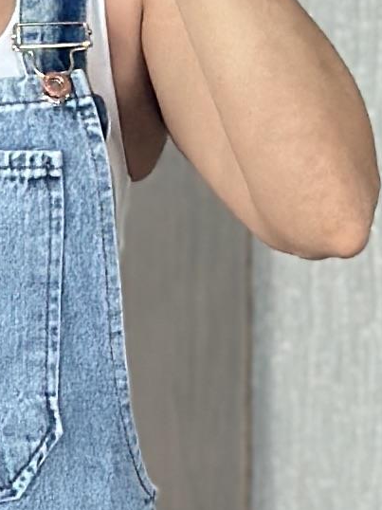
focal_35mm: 360
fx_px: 5301
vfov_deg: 5.5
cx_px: -155
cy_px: 795
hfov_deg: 4.1
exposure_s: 1/60
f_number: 1.78
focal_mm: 6.86
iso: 160
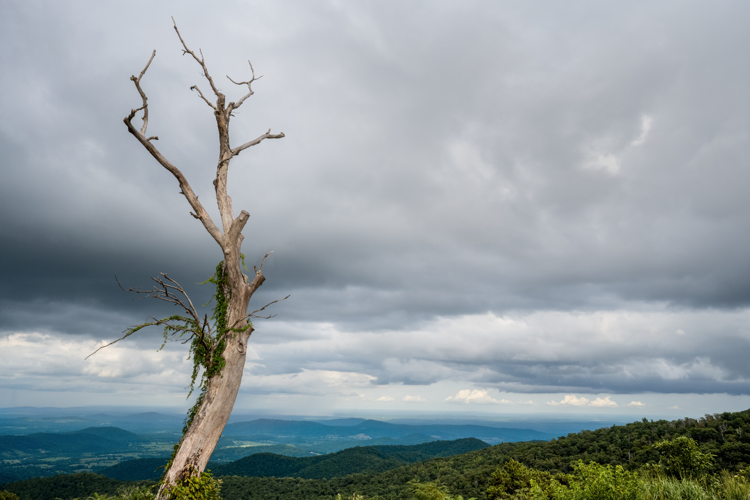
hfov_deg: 55.8
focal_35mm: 34
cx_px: 375
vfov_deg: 38.9
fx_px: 708
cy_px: 250
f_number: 20
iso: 800
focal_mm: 34
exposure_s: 1/200
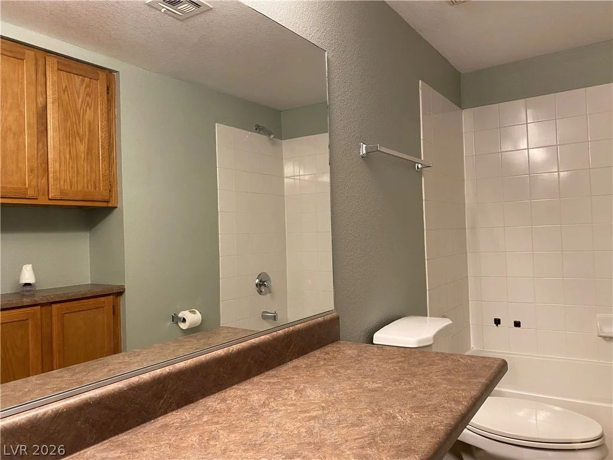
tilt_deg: +1.0
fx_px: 460
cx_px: 306
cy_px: 230
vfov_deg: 53.1
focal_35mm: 26
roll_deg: +1.9
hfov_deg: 67.3
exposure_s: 1/60
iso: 100
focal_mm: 4.25
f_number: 1.8
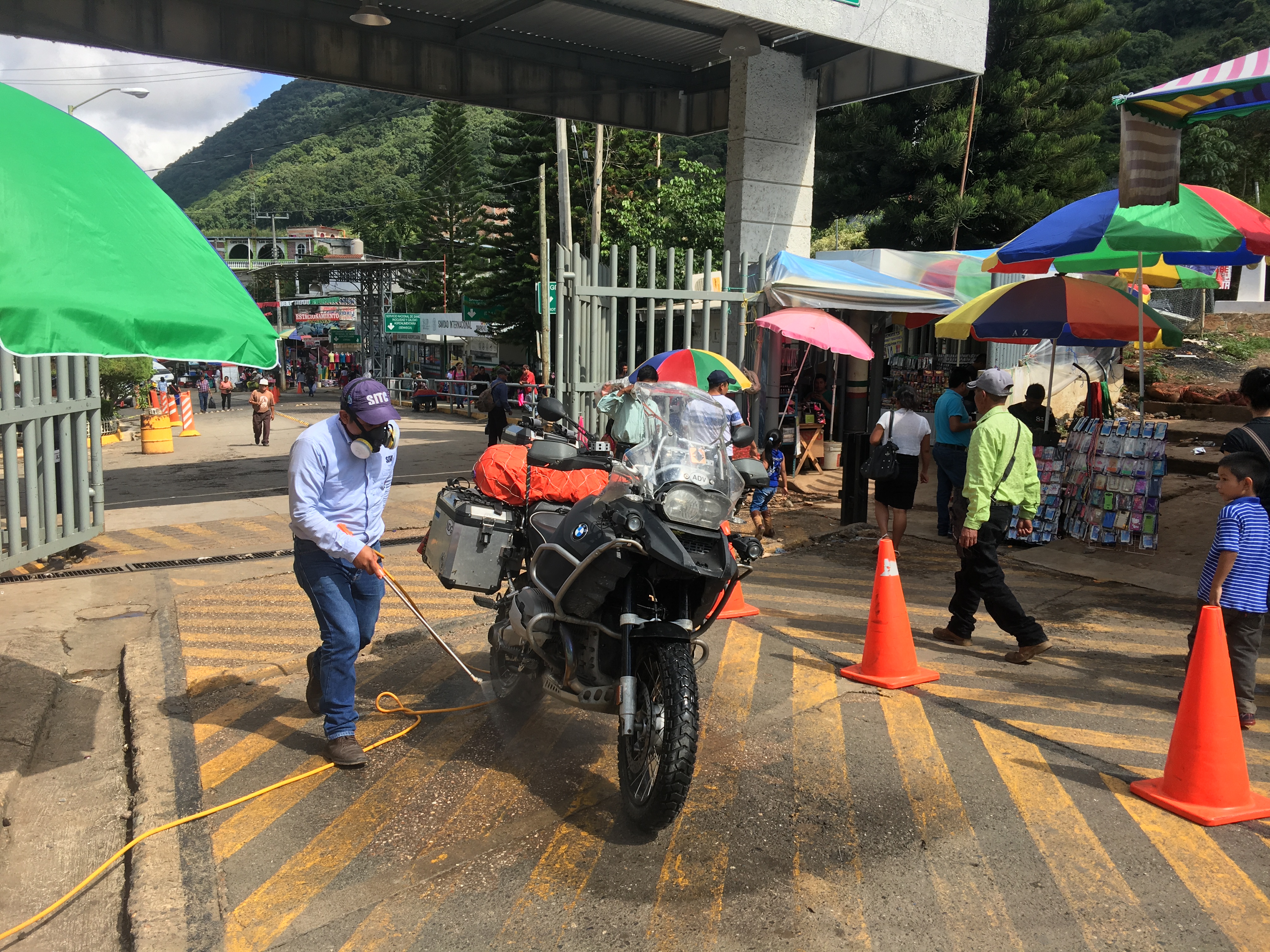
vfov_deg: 48.2
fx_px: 1064
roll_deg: -0.7
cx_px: 635
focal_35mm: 29
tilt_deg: -5.7
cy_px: 476
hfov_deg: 61.7
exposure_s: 1/905
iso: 25
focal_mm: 4.15
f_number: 2.2
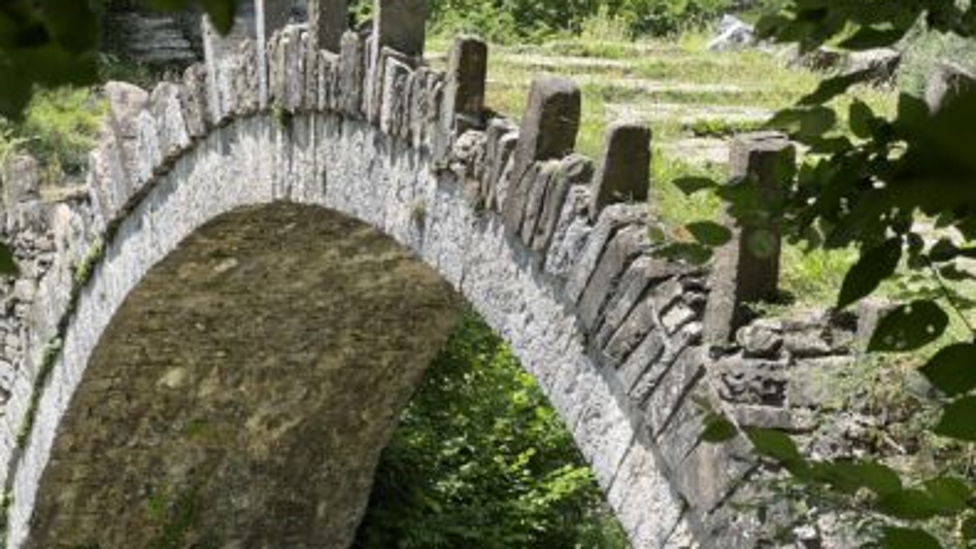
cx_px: 484
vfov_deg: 14.2
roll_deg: -0.3
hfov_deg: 25.0
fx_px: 2199
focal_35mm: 85
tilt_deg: +2.8
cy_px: 185
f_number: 2.8
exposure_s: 1/232
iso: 32
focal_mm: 9
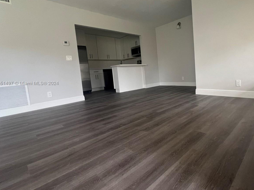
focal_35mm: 18
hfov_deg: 85.4
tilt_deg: -5.7
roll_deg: +4.1
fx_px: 132
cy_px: 83
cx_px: 164
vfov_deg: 71.3
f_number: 1.8
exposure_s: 1/97
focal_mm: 1.57
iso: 250
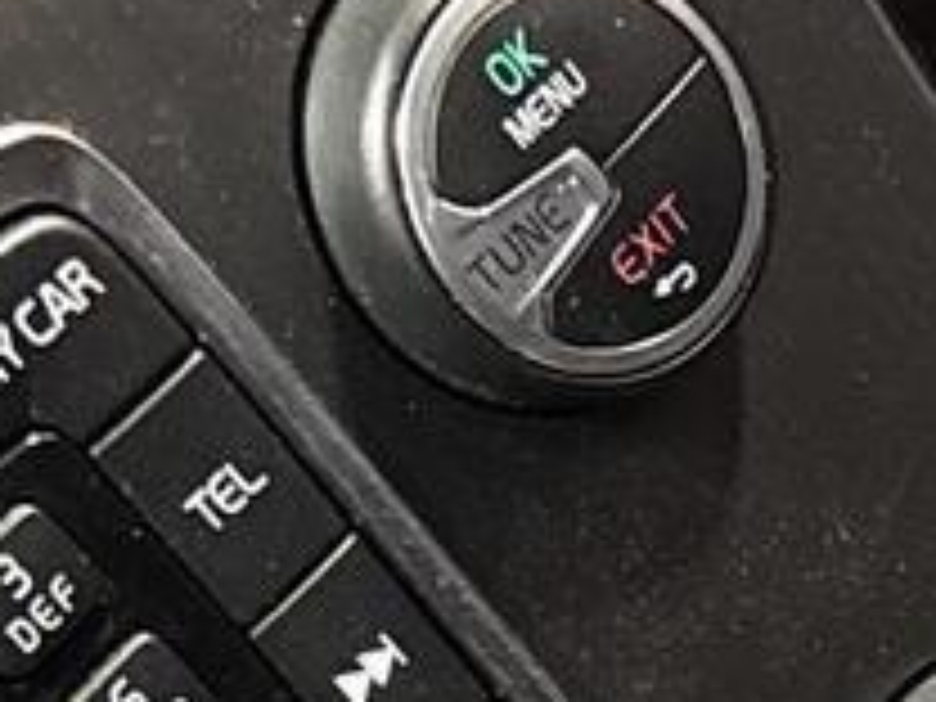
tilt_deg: -57.0
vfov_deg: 7.6
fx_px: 4867
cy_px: 1750
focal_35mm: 180
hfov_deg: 9.9
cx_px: 2056
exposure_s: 1/27
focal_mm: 5.96
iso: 500
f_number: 1.6
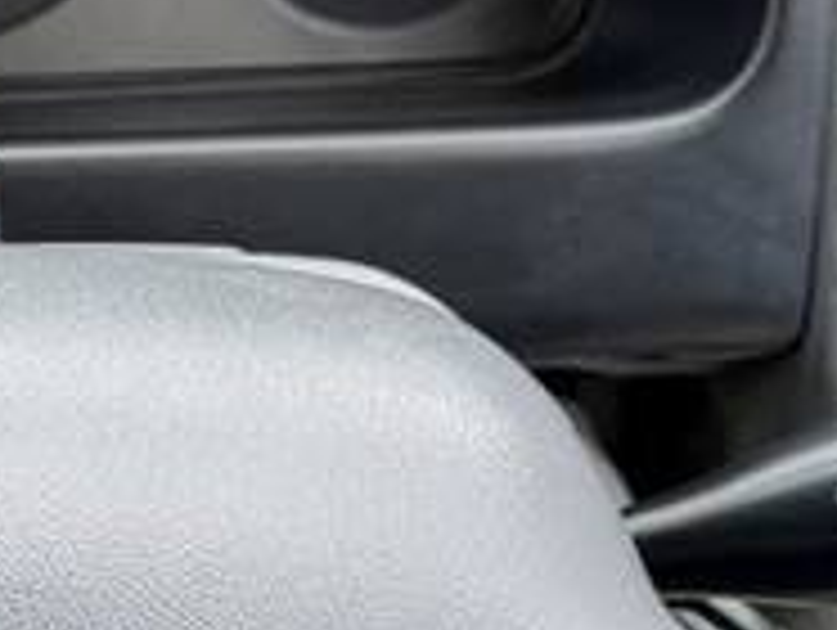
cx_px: -428
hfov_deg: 11.5
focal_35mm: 165
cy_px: 540
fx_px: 3995
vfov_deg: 9.0
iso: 80
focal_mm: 6.76
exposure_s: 1/481
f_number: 1.78
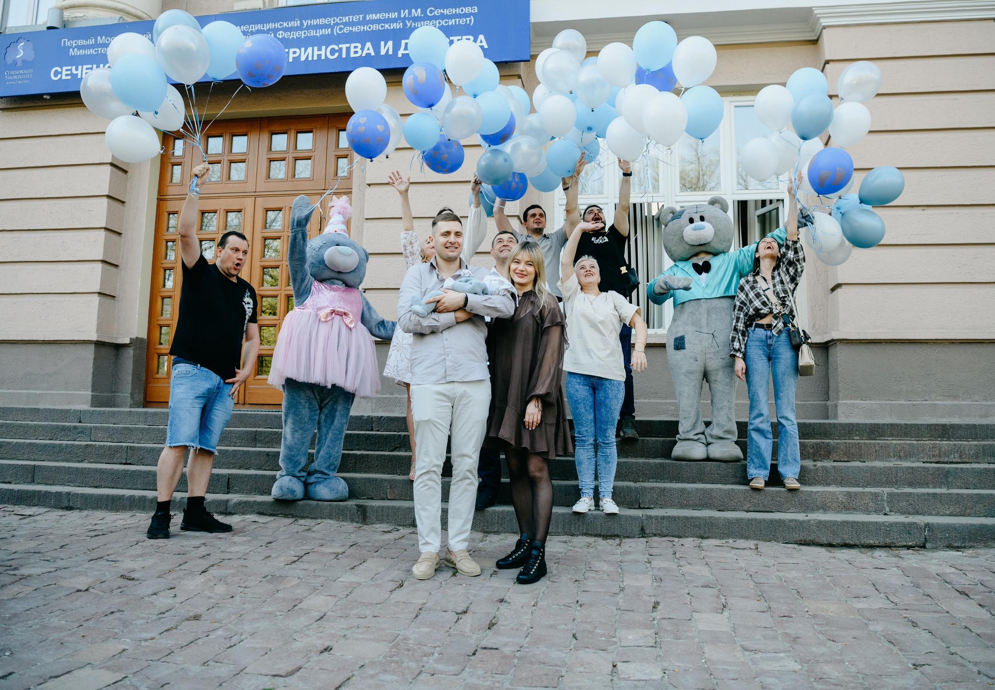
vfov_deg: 45.6
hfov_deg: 62.5
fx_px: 820
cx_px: 491
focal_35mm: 29
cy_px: 321
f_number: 4
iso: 320
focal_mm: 26
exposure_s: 1/400
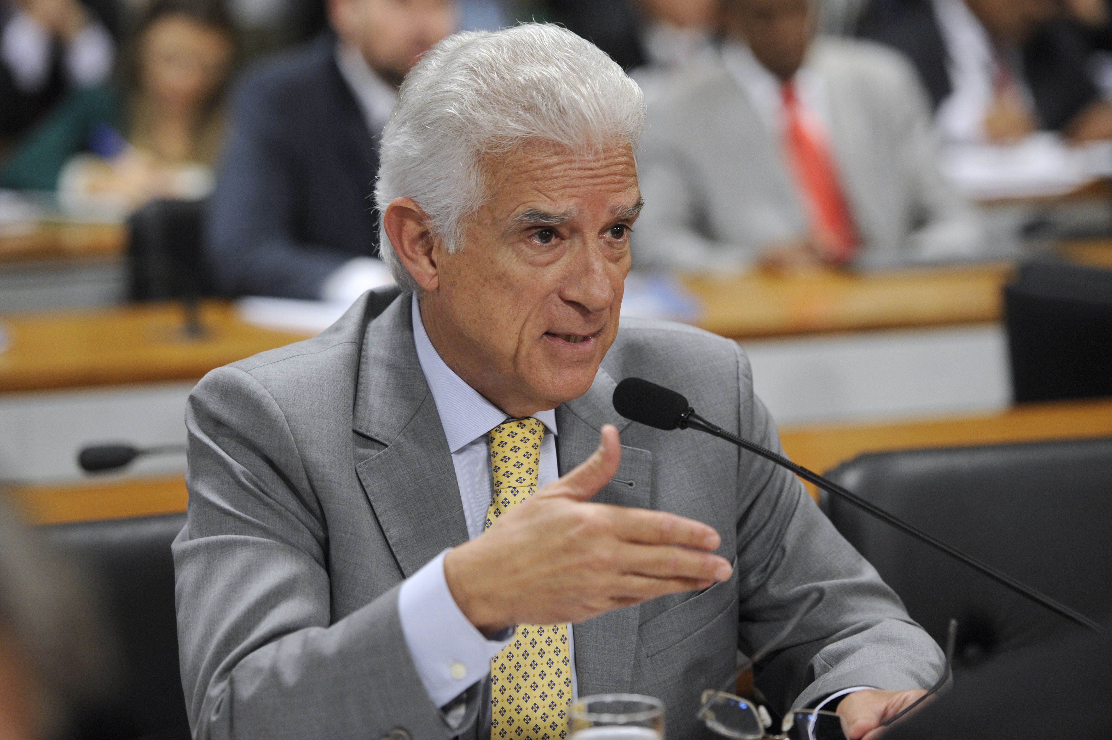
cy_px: 370
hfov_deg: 15.2
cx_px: 556
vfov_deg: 10.1
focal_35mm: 135
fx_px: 4167
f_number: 2.8
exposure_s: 1/200
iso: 2000
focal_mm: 135
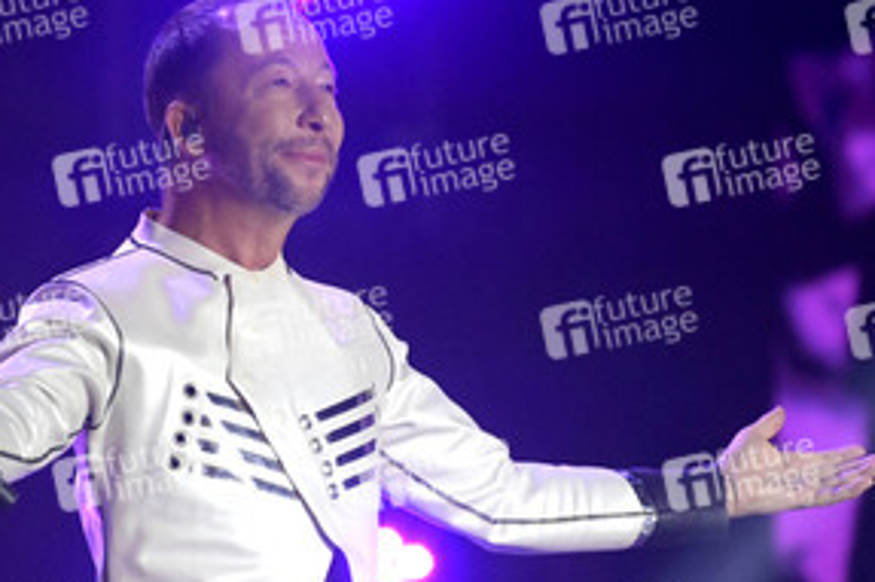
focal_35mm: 785
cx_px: 355
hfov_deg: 2.6
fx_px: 19068
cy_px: 399
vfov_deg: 1.7
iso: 12800
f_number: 5.6
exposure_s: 1/800
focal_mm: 500
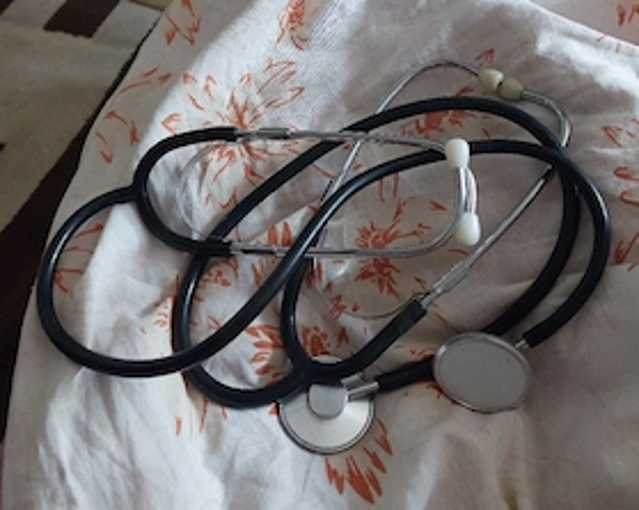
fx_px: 662
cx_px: 332
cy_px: 123
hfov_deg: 51.5
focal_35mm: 35
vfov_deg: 40.9
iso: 200
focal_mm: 5.23
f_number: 1.8
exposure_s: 1/50
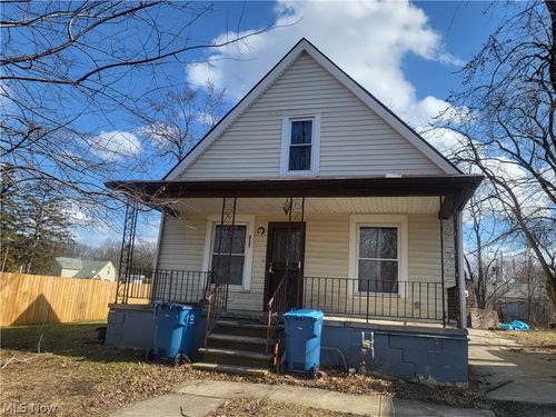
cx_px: 278
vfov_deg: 53.1
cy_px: 208
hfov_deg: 67.3
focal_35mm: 26
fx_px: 418
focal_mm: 4.25
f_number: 1.8
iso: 50
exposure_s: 1/2054
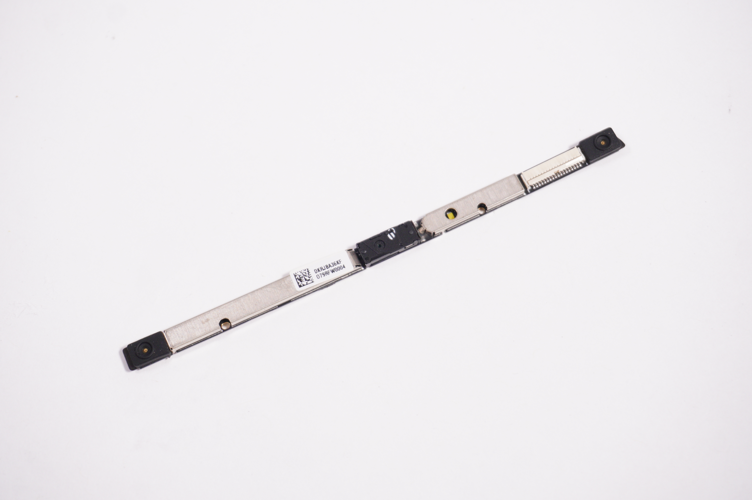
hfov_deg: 32.7
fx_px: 1284
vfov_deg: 22.0
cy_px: 250
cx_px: 376
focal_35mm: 62
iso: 800
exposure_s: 1/200
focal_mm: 41
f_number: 5.6
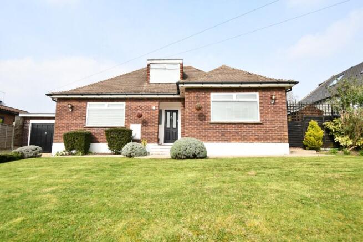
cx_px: 182
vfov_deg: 67.4
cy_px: 121
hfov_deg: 90.0
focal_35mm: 18
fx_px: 182
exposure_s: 1/250
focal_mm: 12
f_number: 11
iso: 100
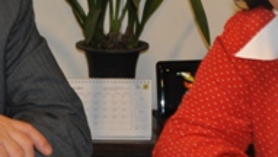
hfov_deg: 14.6
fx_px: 1085
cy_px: 25
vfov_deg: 8.3
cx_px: 121
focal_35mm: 147
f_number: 4.5
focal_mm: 28
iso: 800
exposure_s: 1/60
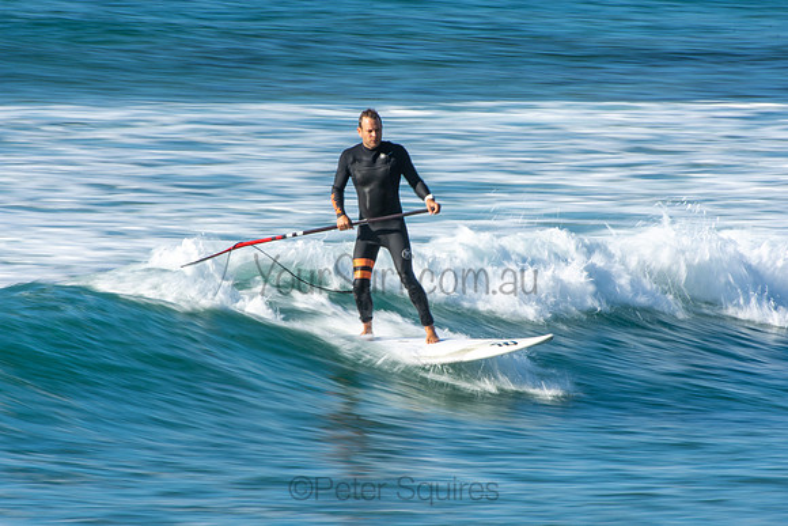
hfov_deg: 3.4
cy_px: 263
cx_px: 394
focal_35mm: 600
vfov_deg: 2.3
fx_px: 13136
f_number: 29
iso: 100
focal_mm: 400
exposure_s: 1/20
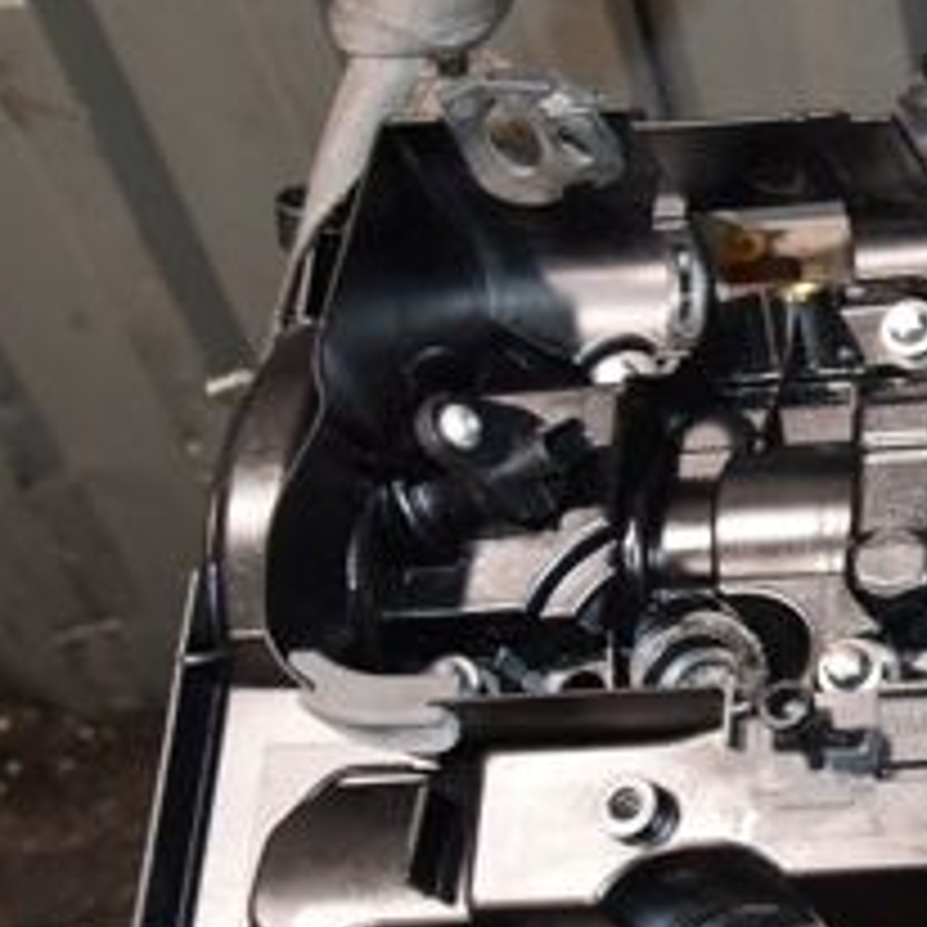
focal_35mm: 87
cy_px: 504
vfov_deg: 19.9
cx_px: 1390
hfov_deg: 17.8
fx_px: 2636
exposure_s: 1/60
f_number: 5.6
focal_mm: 22
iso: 1600
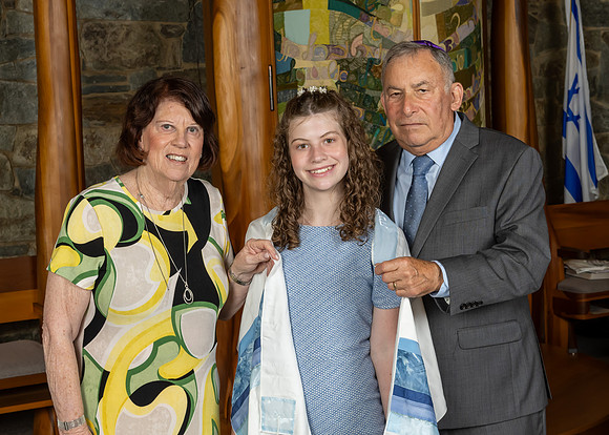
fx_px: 1043
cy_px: 216
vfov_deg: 23.5
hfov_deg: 32.6
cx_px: 316
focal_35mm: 60
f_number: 8
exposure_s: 1/200
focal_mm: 38
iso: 640
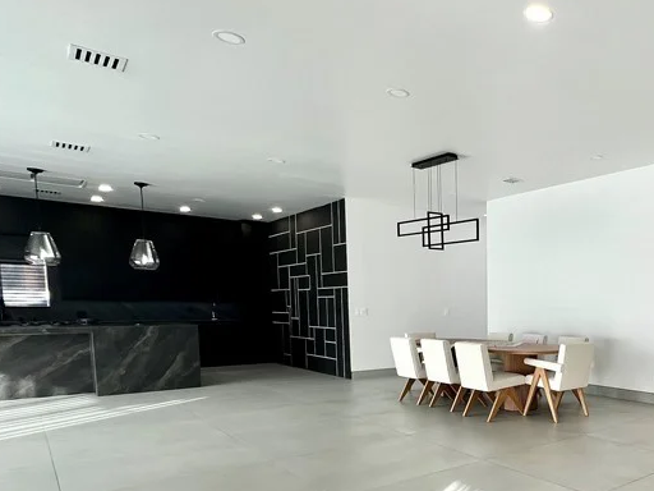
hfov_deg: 58.4
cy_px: 355
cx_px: 579
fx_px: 491
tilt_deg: -5.8
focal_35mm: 26
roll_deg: -0.3
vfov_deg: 51.3
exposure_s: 1/120
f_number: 1.8
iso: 40
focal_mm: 1.57
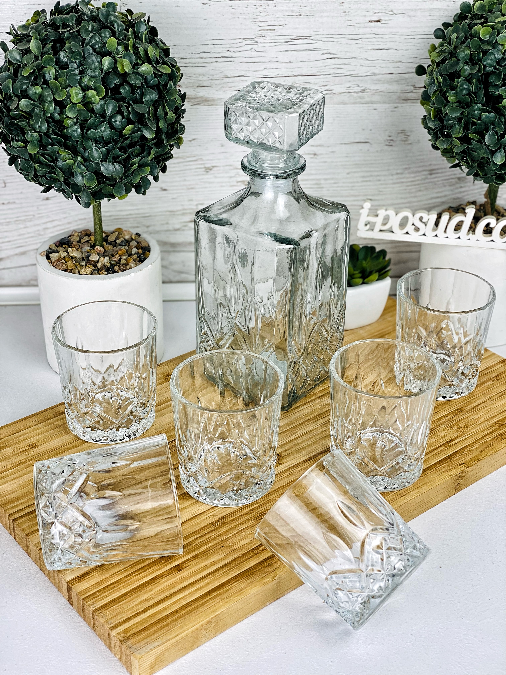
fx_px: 1013
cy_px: 338
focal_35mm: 52
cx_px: 253
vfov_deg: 36.8
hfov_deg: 28.0
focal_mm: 6
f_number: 2
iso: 20
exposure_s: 1/217
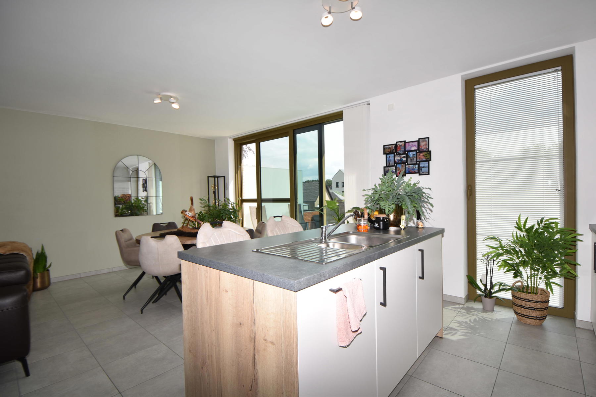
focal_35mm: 16
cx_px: 298
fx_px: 273
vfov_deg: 72.1
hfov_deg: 95.0
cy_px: 198
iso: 100
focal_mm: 11
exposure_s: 1/125
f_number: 5.6
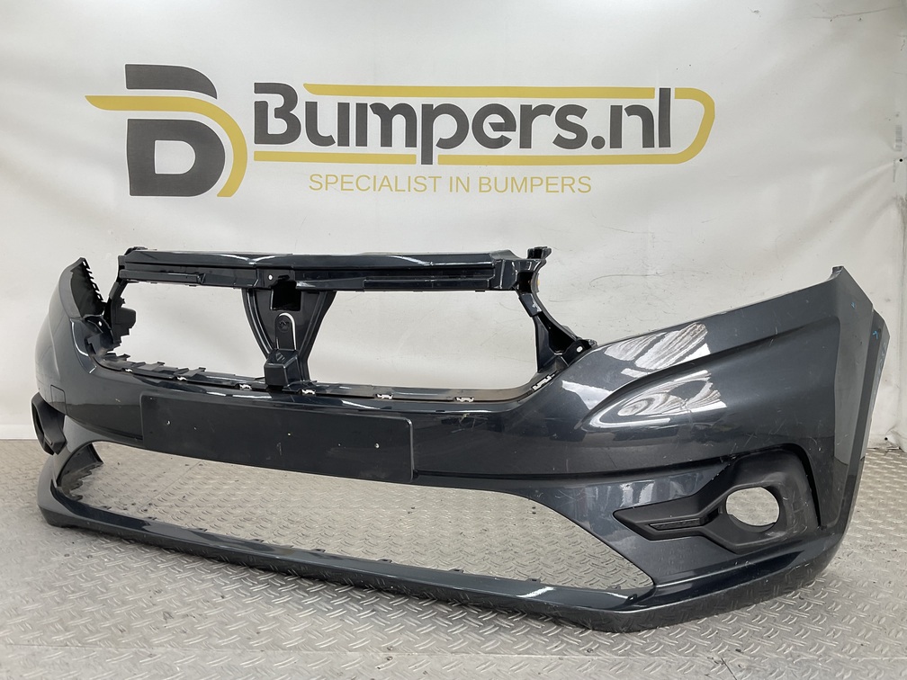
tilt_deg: -6.0
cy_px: 340
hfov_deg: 61.7
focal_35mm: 29
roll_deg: -1.5
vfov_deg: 48.2
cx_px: 454
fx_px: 760
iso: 16
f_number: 1.8
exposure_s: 1/128
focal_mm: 3
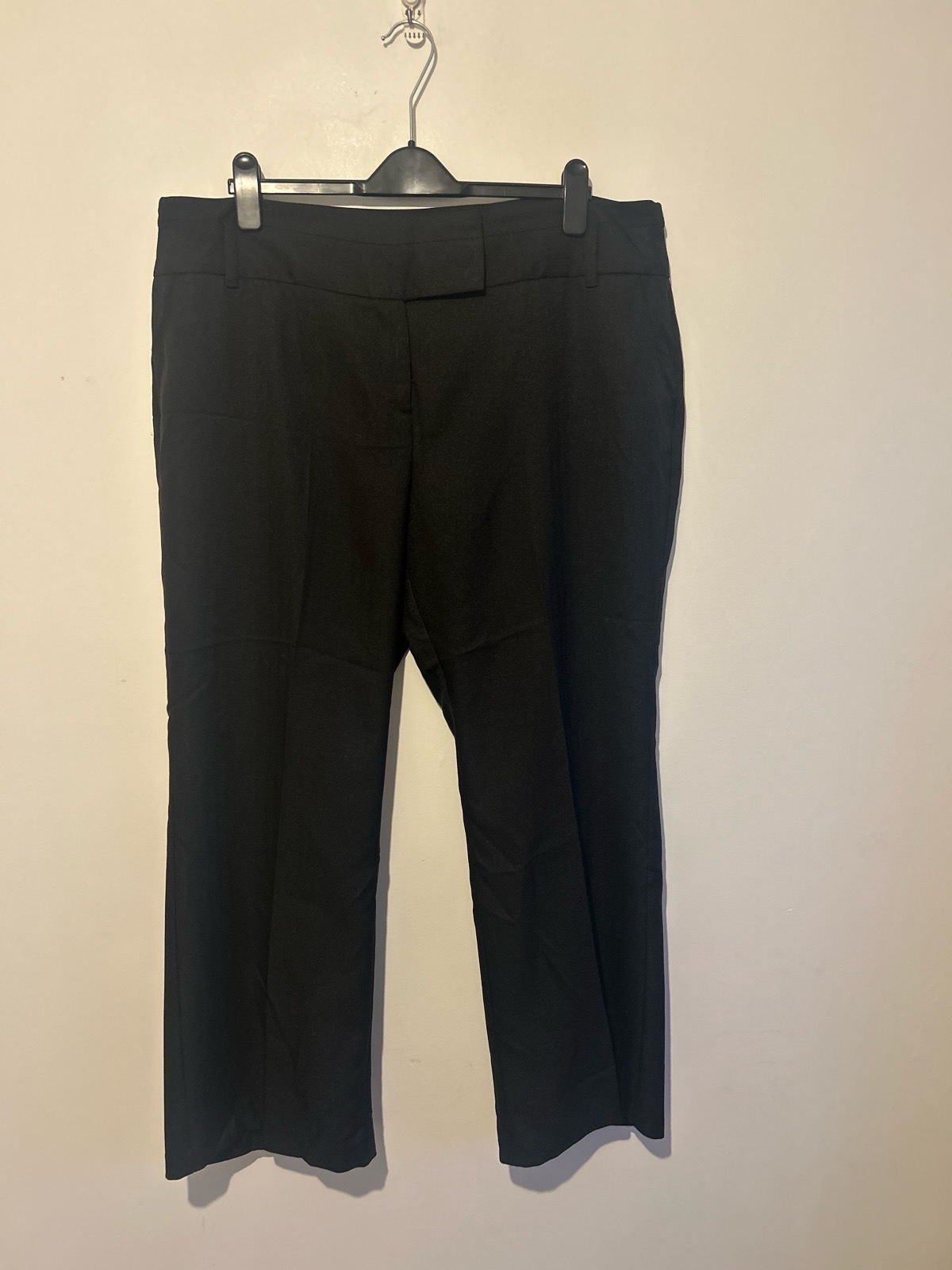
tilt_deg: -8.0
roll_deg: -0.3
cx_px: 476
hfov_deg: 53.1
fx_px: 953
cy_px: 635
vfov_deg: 67.3
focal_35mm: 26
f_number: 1.5
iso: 320
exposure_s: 1/50
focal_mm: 5.7
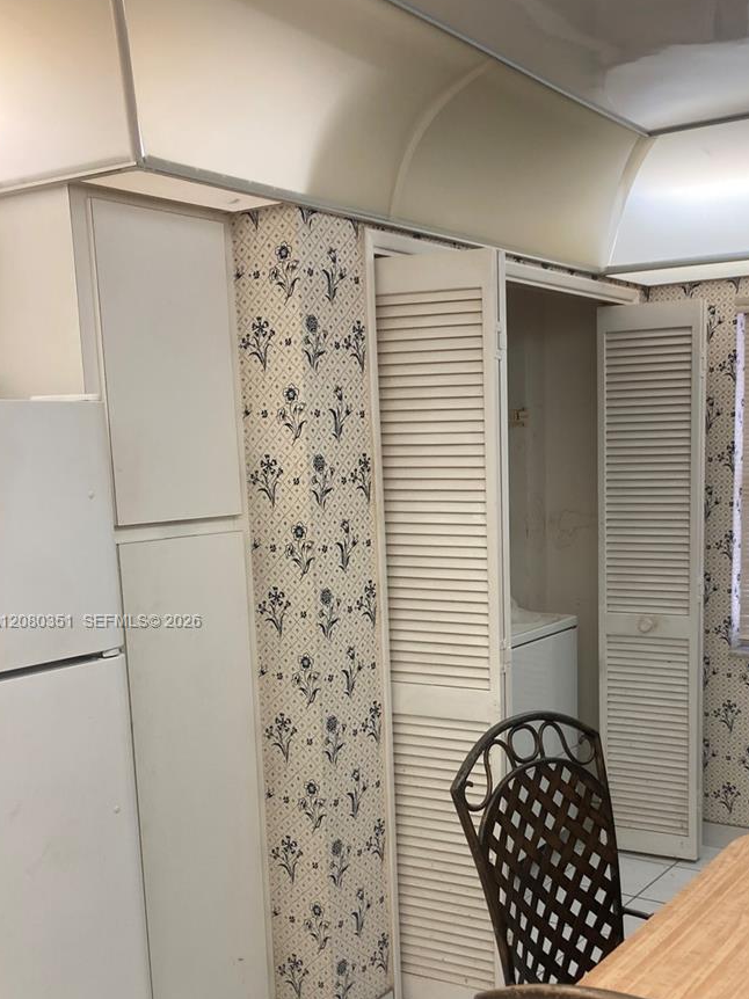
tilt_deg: -9.8
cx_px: 508
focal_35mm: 39
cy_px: 622
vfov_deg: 47.5
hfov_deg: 36.4
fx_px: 1126
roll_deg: +2.1
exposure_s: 1/120
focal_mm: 3.99
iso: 64
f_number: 1.8
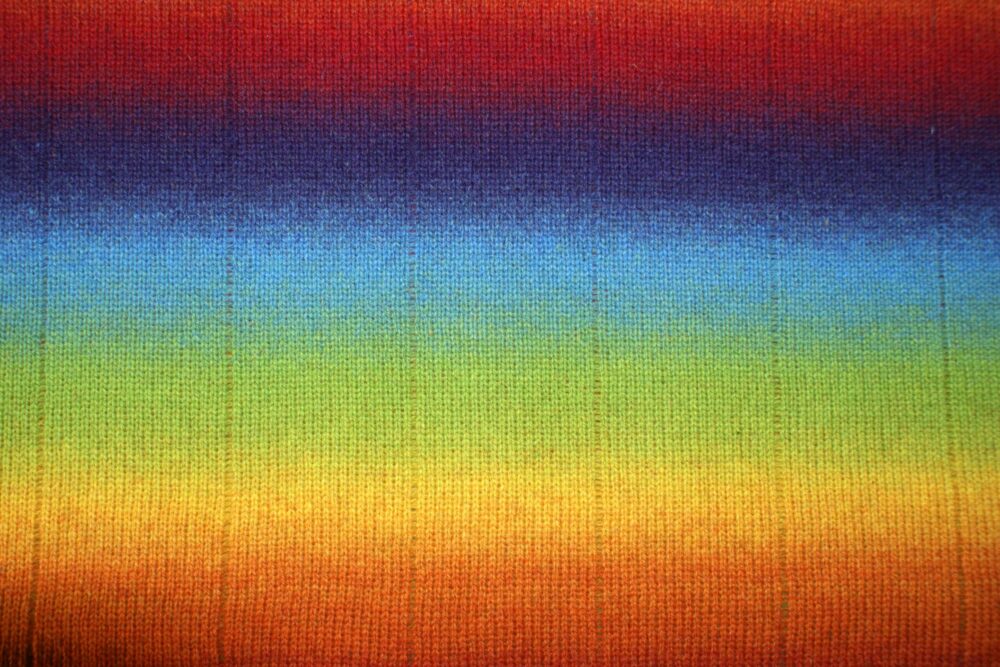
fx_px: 1083
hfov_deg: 49.5
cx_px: 500
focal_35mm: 39
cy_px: 334
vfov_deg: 34.2
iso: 400
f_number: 5.6
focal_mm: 26
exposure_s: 1/60
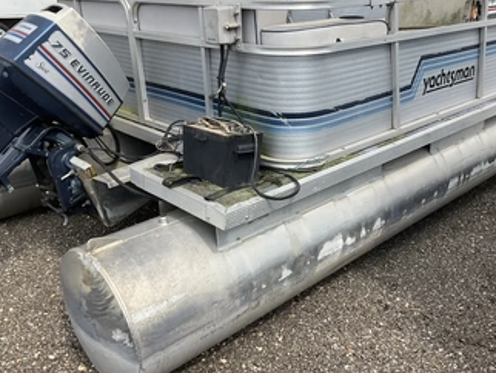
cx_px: 277
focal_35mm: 36
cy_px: 180
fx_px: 516
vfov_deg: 39.7
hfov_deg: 51.2
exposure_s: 1/962
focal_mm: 3
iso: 25
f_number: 1.8
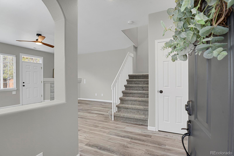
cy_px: 78
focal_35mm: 17
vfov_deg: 70.4
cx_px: 117
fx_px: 110
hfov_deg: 93.3
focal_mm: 17
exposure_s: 1.3
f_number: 8
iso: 250
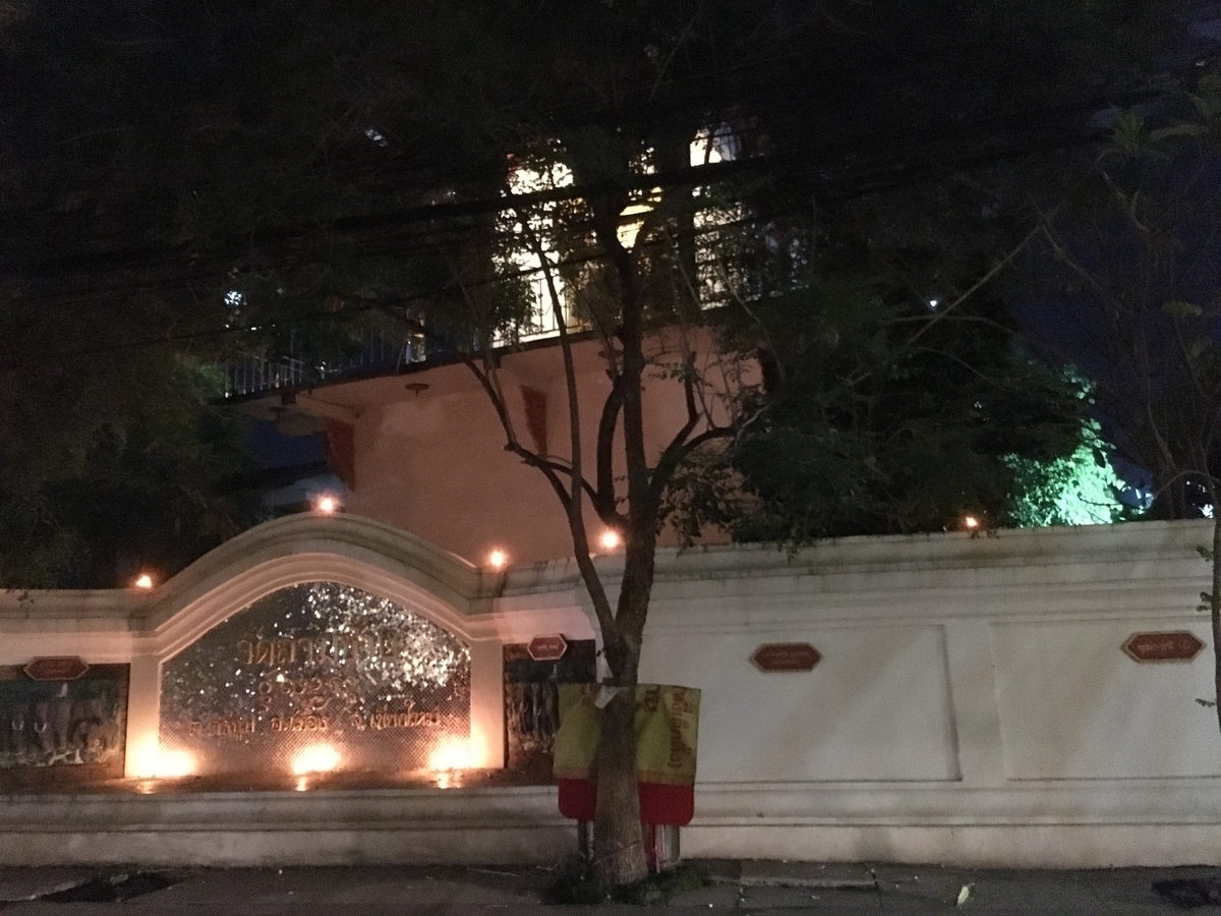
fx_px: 1023
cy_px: 458
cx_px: 610
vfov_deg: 48.2
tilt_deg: +11.1
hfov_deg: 61.7
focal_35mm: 29
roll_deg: +1.8
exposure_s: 1/17
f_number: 2.2
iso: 2000
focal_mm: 4.15
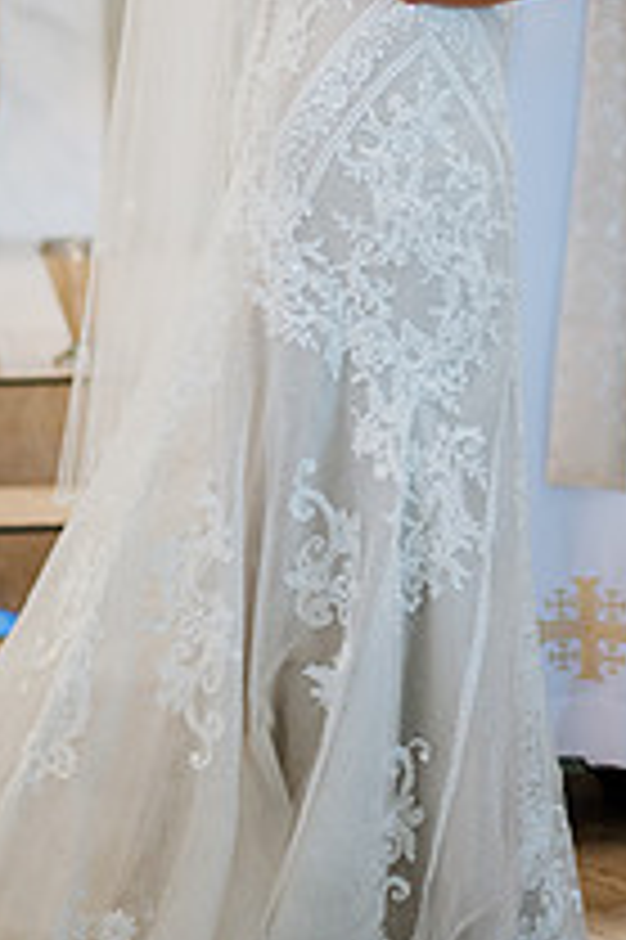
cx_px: 558
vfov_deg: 11.2
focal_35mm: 183
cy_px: 103
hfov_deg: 7.5
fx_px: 4781
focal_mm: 85
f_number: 1.8
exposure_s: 1/160
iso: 640
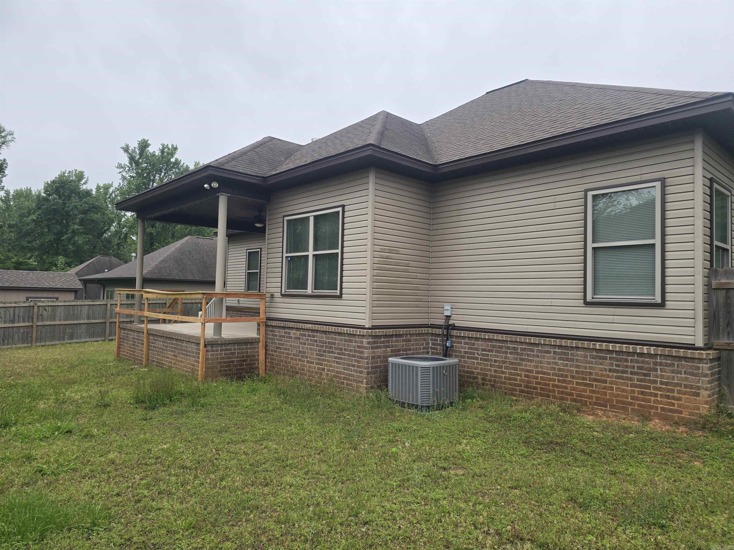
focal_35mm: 23
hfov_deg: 73.9
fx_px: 488
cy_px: 275
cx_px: 367
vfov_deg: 58.9
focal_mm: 6.3
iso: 25
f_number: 1.7
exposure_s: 1/180
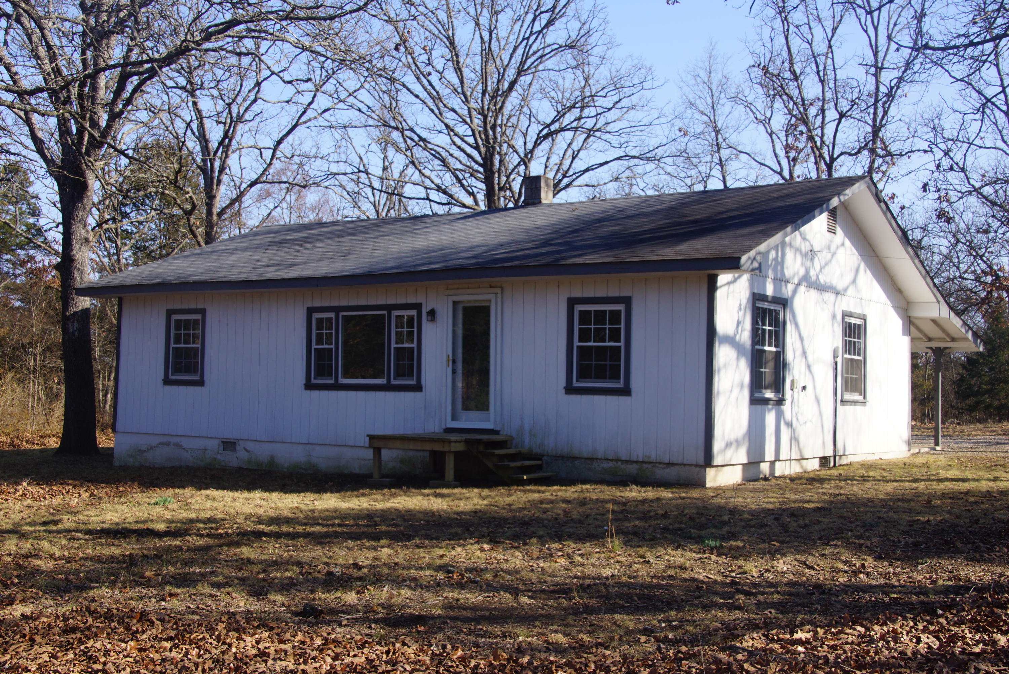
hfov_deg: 46.4
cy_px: 337
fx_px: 1178
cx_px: 504
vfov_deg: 31.9
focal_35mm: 42
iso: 100
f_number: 11
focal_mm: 28
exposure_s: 1/100
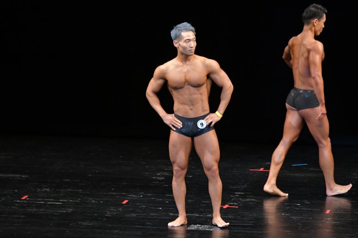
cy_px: 119
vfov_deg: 5.1
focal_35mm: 270
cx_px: 179
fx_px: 2684
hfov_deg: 7.6
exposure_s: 1/400
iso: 3200
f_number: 5.6
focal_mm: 180
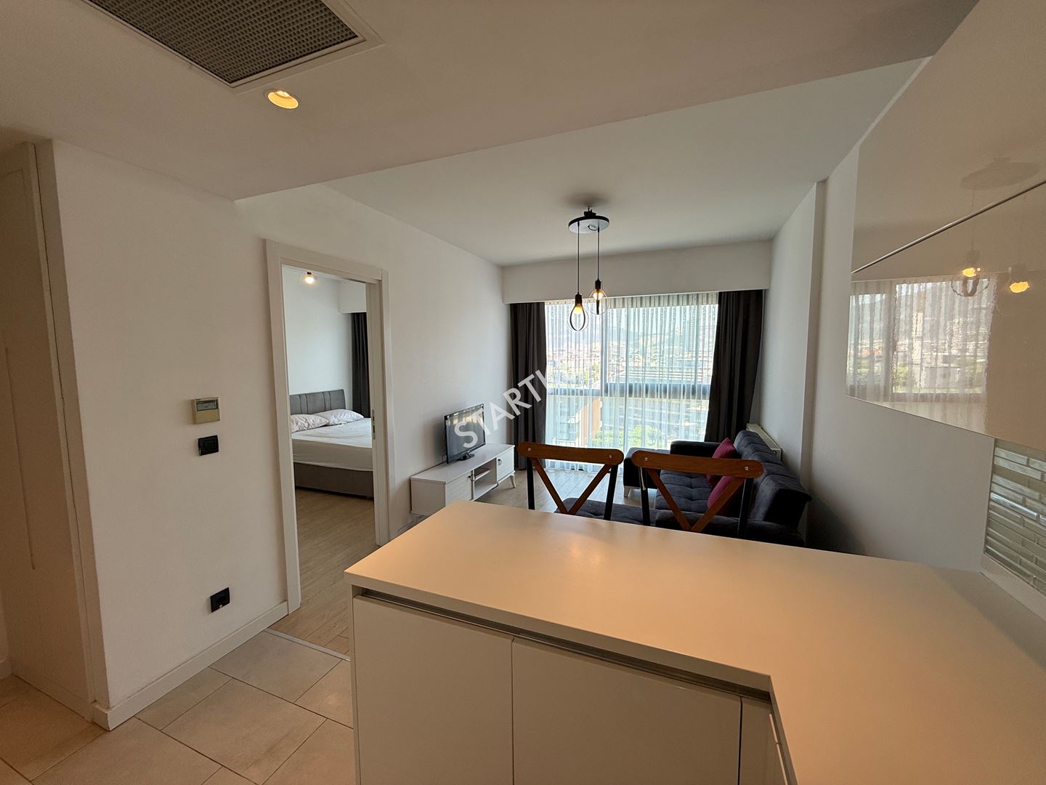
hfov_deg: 102.1
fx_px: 423
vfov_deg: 85.7
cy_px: 392
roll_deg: +0.5
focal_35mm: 14
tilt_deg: -4.6
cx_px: 523
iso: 64
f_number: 2.2
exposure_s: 1/160
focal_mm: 2.22
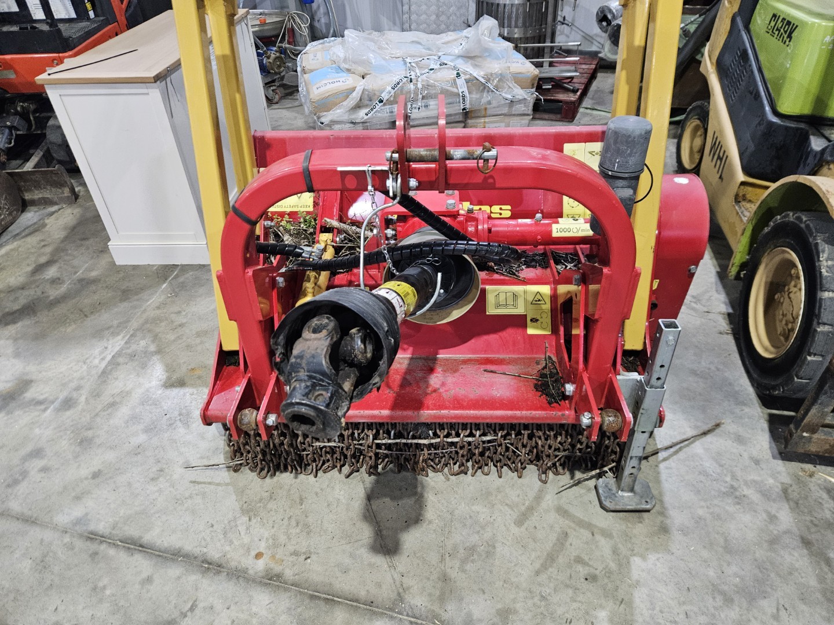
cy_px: 312
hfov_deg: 73.9
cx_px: 417
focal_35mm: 23
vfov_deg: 58.9
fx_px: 554
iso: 500
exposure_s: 1/100
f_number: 1.8
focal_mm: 5.4
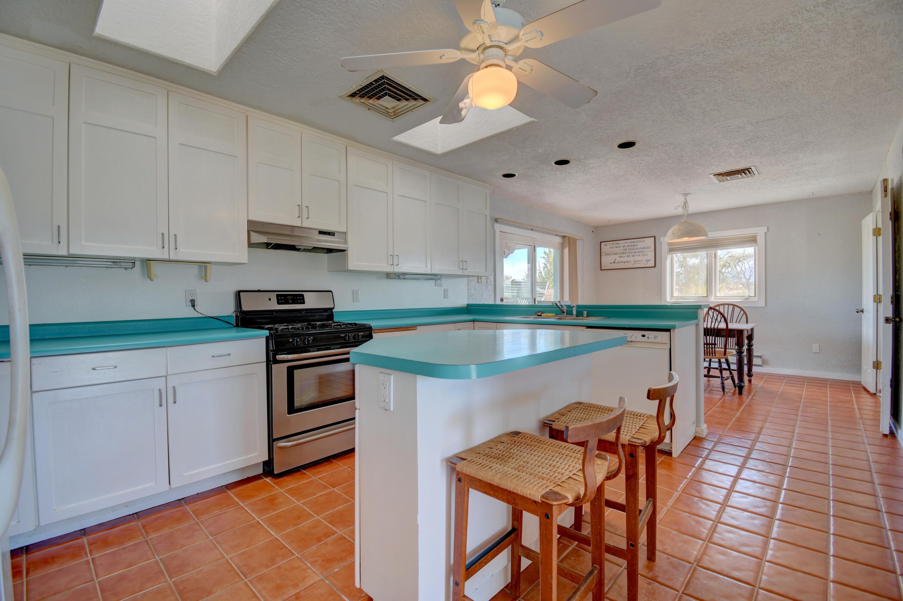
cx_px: 452
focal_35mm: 15
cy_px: 300
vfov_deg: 77.3
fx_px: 376
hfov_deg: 100.4
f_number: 5
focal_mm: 10
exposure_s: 1/30
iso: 125
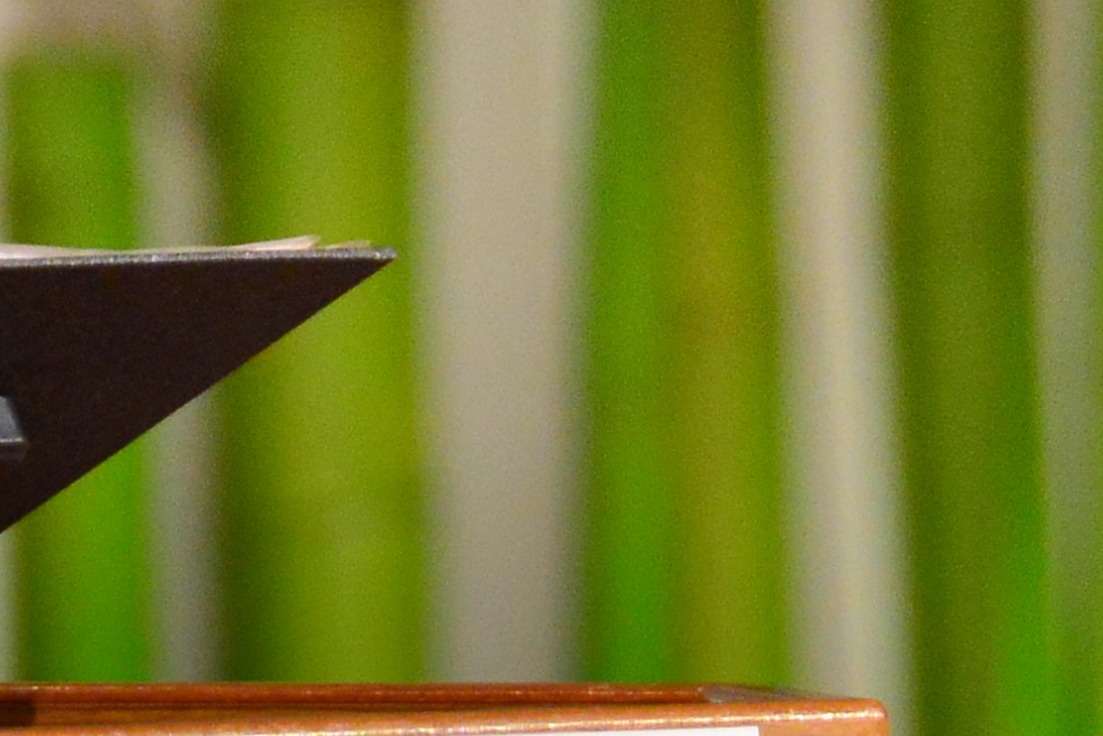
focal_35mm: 2460
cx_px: -1434
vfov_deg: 0.6
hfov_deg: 0.8
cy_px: -302
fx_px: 75378
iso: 1800
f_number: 6.3
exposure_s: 1/30
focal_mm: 330
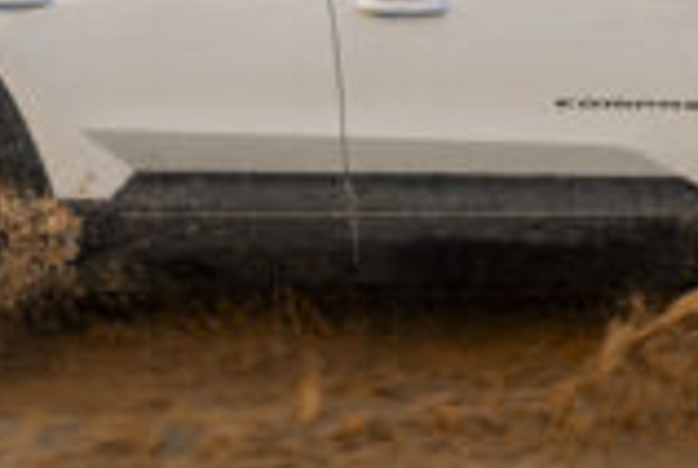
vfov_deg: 8.4
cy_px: -230
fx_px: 3108
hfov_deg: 12.8
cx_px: 539
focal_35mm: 160
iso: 64
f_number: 9
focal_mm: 33
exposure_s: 1/80
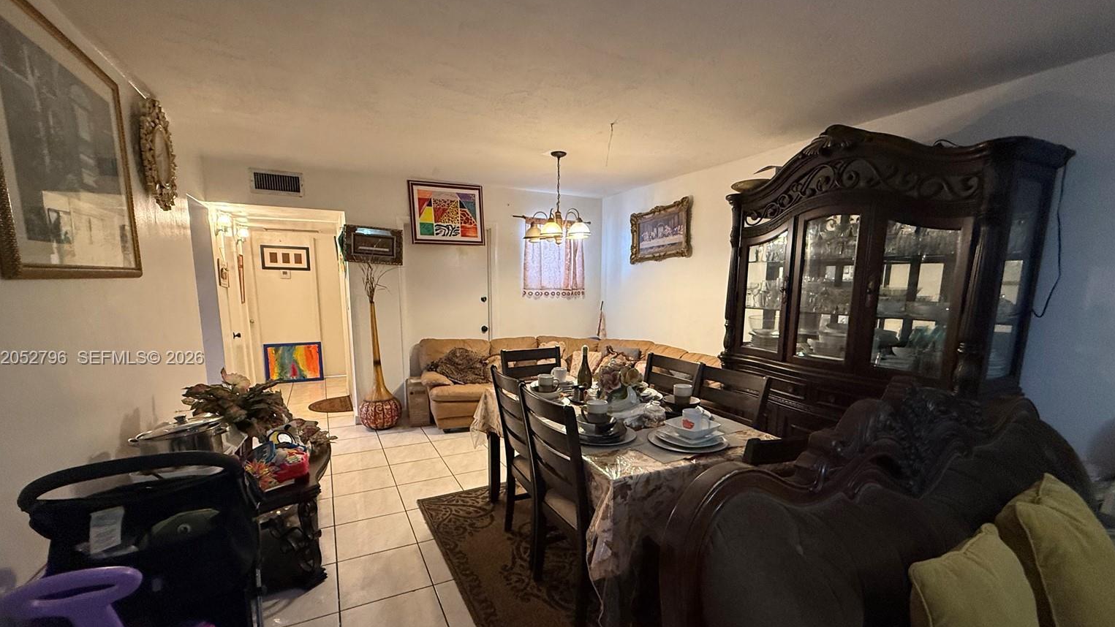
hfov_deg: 99.4
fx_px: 473
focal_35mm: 16
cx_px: 561
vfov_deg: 66.8
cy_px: 359
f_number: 2.2
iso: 500
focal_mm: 2.22
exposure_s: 1/60
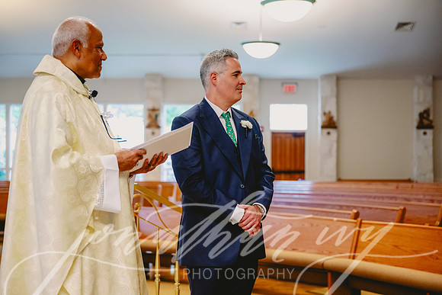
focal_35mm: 59
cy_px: 148
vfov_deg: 23.0
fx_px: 725
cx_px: 221
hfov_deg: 33.9
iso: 2500
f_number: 2.8
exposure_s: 1/320
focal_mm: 59
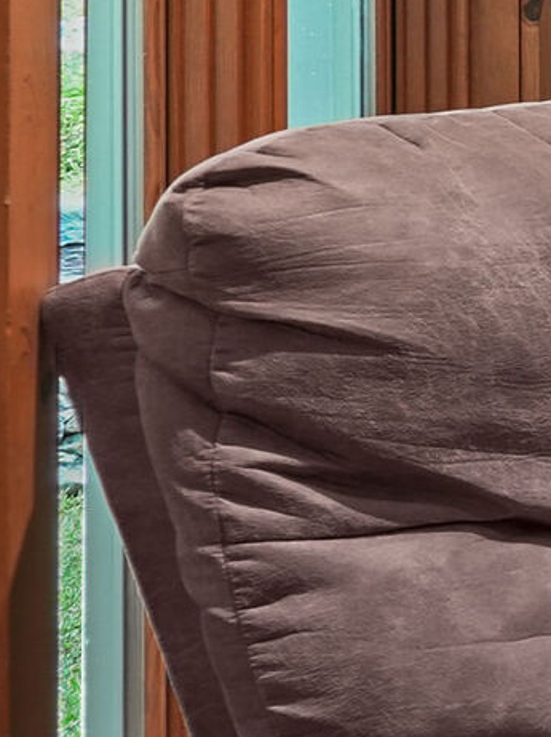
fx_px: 2317
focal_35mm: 109
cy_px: -139
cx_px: 2432
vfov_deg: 17.3
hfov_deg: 7.3
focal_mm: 17
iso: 320
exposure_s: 1/2
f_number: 5.6
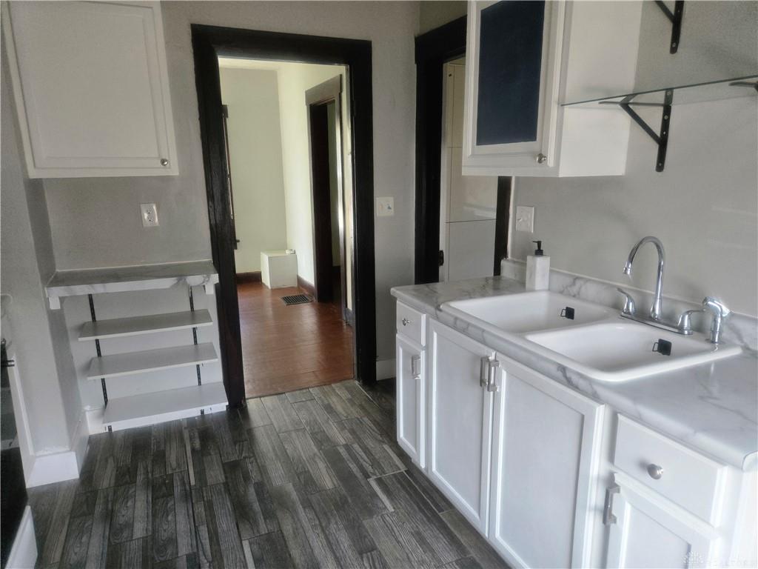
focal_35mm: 23
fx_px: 504
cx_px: 379
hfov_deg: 73.9
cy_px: 284
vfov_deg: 58.9
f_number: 1.8
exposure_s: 1/120
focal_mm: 5.4
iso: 320
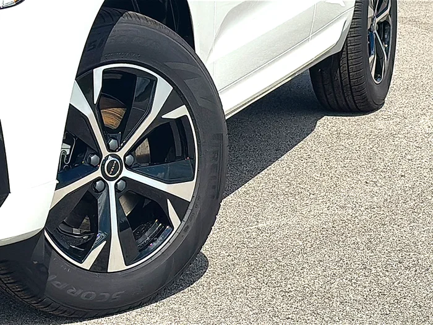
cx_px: 216
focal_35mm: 100
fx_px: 1251
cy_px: 162
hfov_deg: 19.6
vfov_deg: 14.8
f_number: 1.78
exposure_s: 1/10000
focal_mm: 6.86
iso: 80
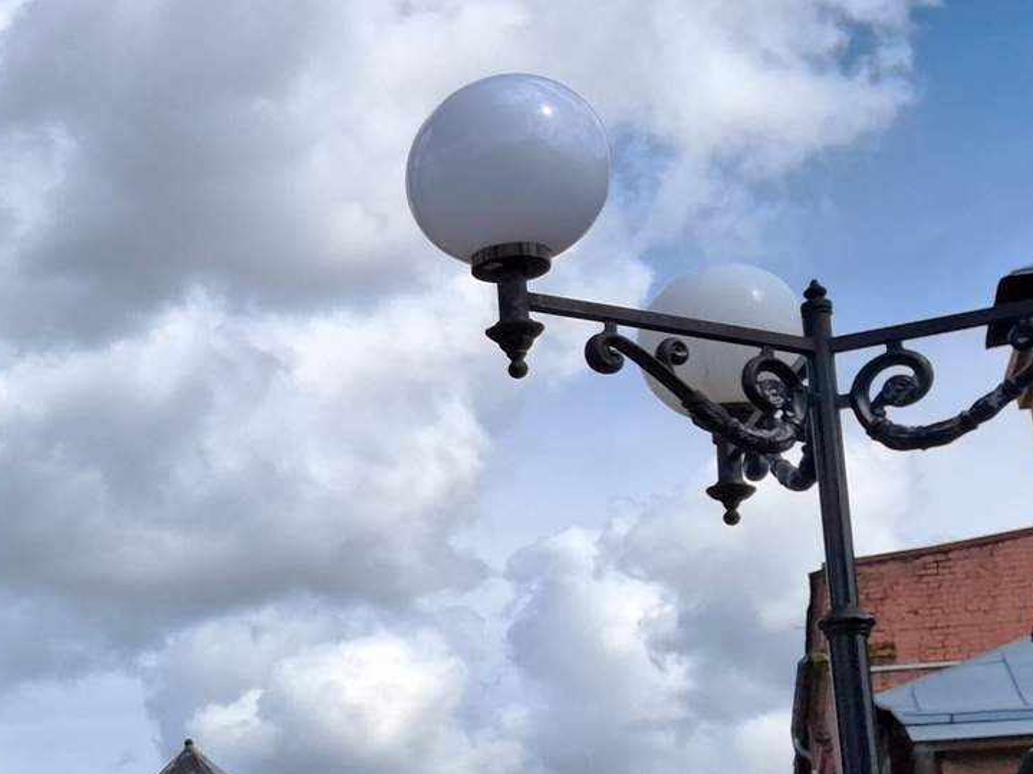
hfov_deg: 19.9
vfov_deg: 16.4
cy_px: 642
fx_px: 2655
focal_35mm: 89
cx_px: -382
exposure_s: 1/1543
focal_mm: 4.69
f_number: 1.8
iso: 25
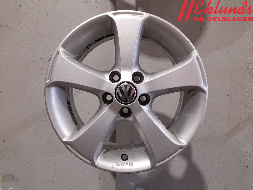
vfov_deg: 54.9
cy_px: 95
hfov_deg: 69.4
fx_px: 183
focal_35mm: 25
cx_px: 126
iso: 200
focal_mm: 4.6
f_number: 2
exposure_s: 1/50
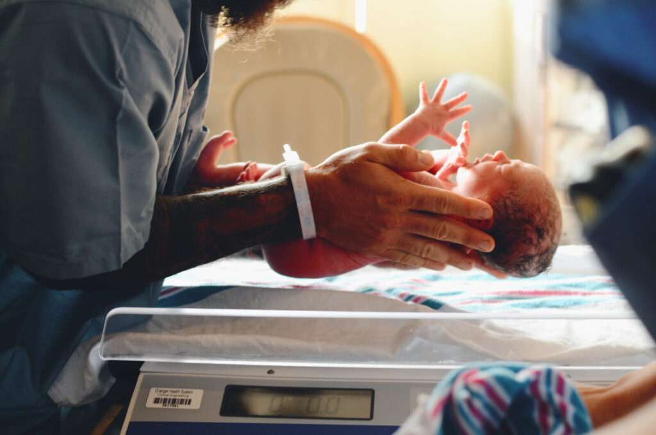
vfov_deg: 25.6
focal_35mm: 52
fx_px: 955
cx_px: 328
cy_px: 218
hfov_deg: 37.9
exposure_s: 1/100
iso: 640
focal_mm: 35
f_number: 2.8
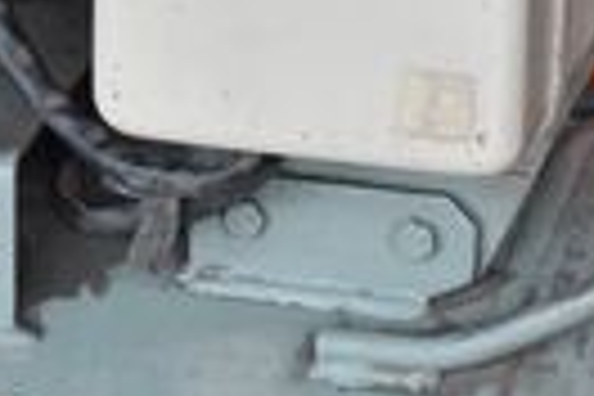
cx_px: -86
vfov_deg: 3.4
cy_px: -274
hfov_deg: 5.2
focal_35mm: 398
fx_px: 6566
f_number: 6.3
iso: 1250
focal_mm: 70
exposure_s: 1/1000
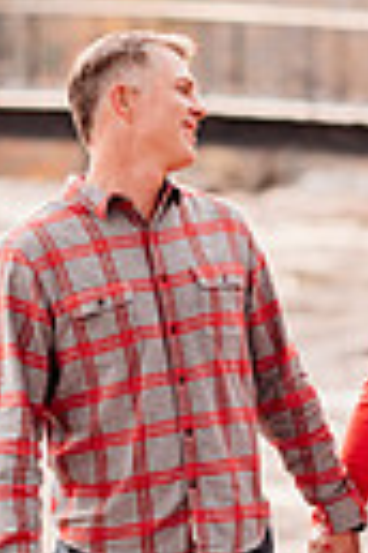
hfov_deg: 4.6
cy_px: 236
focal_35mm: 296
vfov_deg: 7.0
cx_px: 235
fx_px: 4538
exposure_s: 1/400
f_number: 2.2
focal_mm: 85
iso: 320
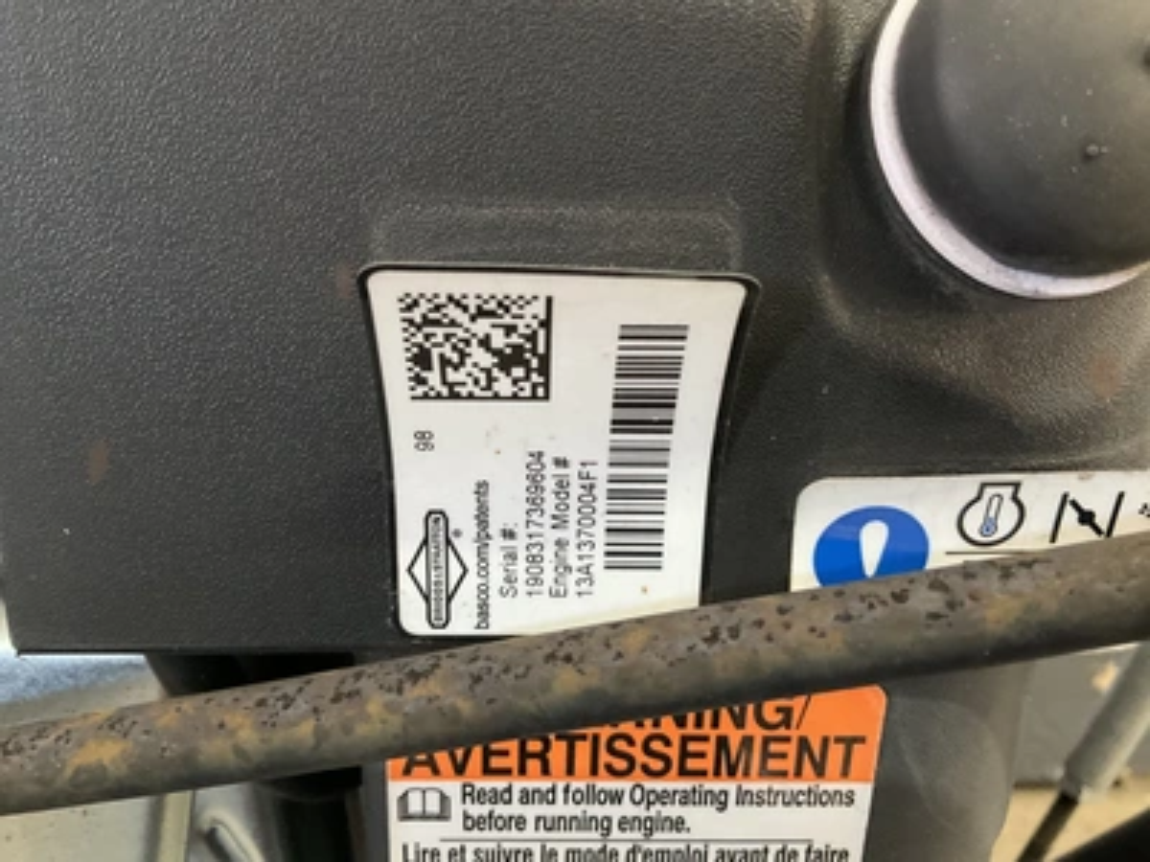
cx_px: 575
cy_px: 431
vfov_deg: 48.2
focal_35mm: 29
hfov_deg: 61.7
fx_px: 963
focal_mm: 3
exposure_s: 1/30
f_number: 1.8
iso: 400
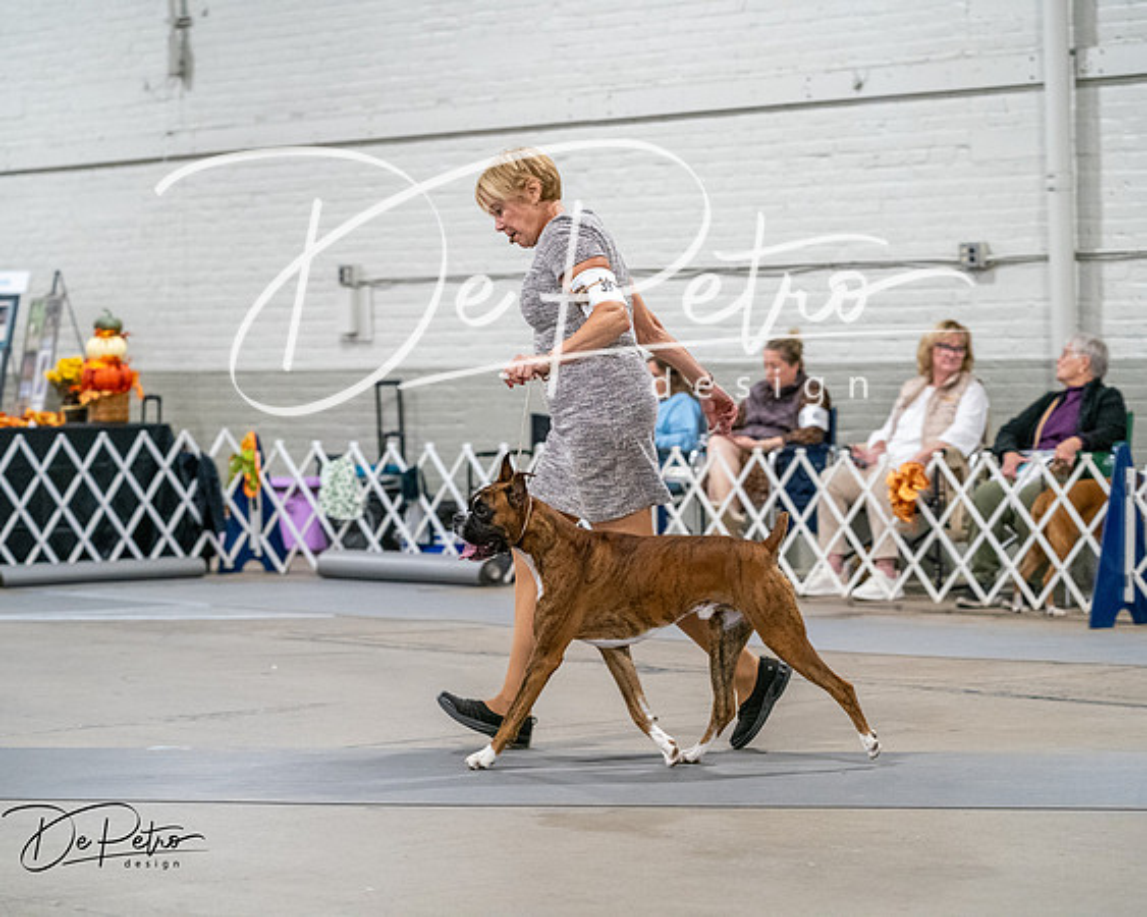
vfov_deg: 14.4
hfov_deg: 18.0
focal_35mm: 107
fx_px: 3631
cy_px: 458
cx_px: 574
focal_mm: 95
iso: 6400
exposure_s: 1/250
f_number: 3.5
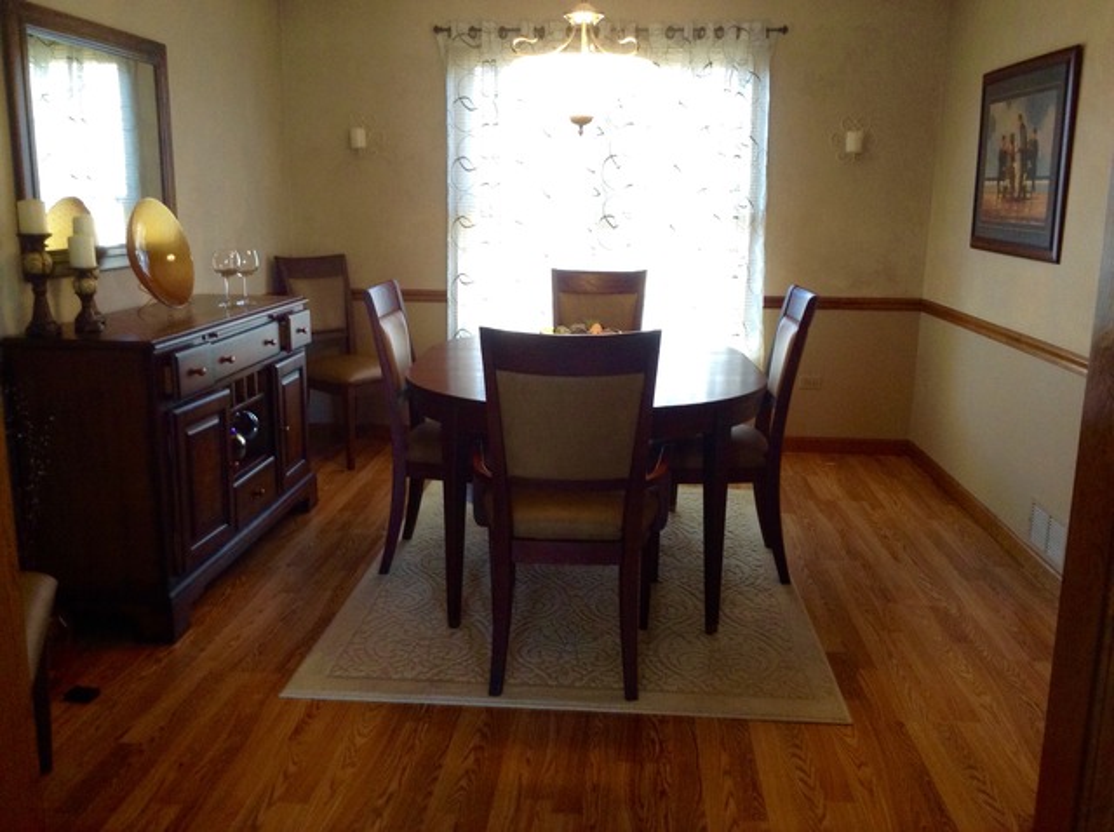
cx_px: 557
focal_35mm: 33
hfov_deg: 55.4
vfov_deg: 42.8
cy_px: 416
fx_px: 1060
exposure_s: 1/24
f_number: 2.4
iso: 100
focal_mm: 3.3
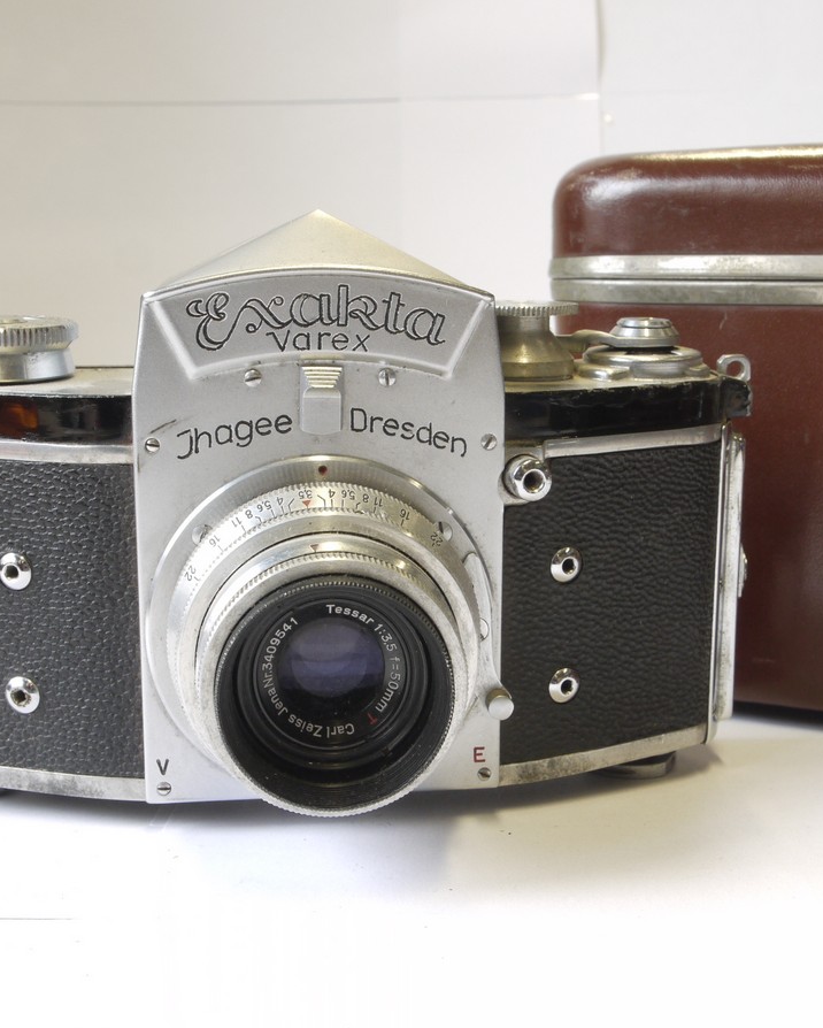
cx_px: 460
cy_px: 516
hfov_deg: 27.6
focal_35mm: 55
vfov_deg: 34.1
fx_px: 1673
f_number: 11
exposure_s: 1/10
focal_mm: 21
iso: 400
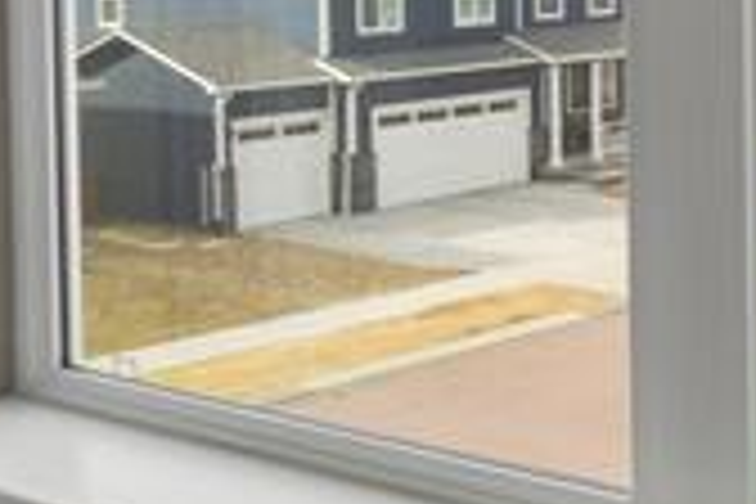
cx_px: 963
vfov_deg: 17.3
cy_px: -58
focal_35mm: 76
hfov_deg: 23.7
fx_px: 1596
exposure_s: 1/20
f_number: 8
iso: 250
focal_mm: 20
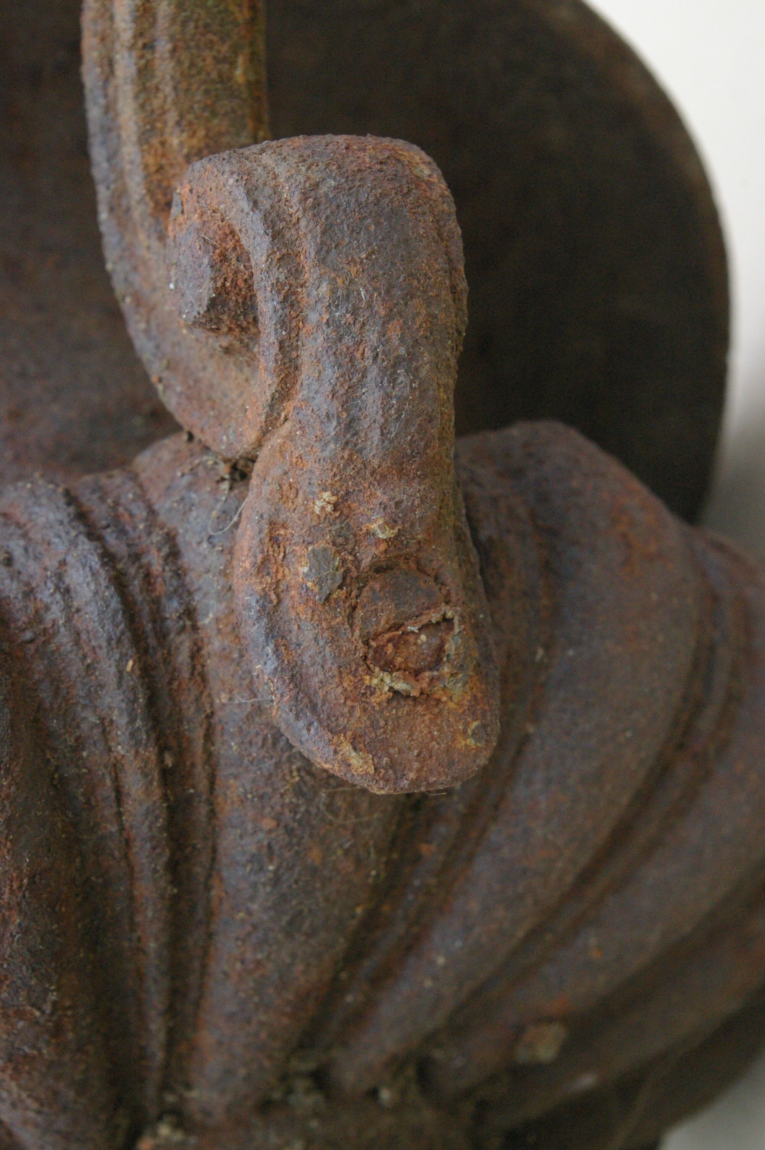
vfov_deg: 49.6
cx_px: 382
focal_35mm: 39
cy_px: 575
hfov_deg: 34.1
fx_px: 1245
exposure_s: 1/125
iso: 1600
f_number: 8
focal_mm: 26
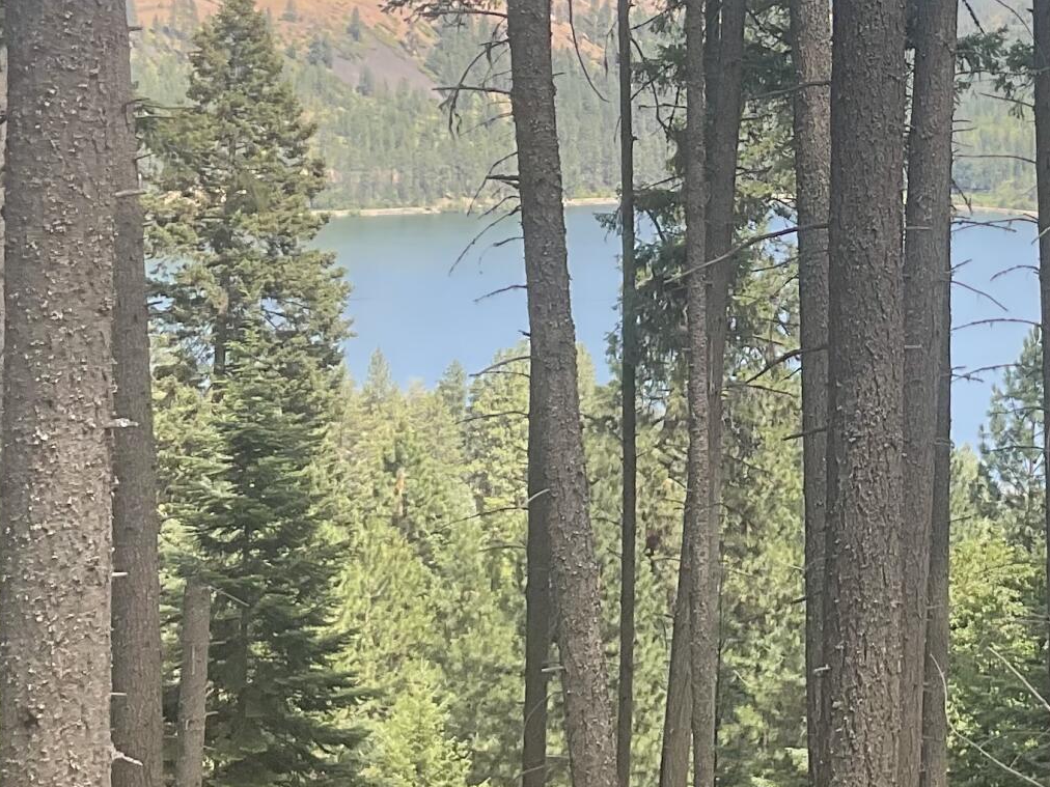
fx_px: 2609
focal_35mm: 86
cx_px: 1118
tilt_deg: -4.4
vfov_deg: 17.1
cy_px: 220
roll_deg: -2.9
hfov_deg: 21.7
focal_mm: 3
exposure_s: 1/406
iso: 16
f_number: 1.8
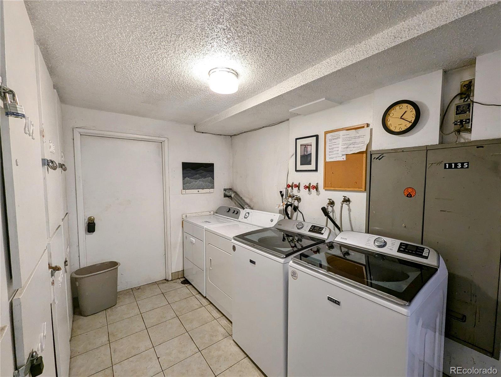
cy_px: 188
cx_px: 250
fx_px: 188
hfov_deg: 106.1
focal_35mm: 13
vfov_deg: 90.1
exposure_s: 1/24
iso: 139
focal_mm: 1.95
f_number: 2.2
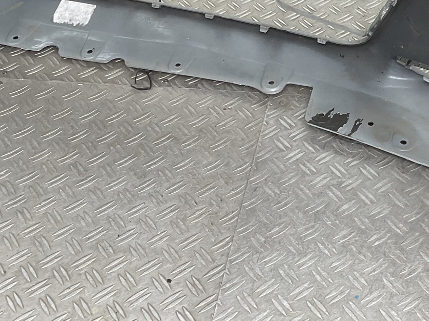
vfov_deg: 20.8
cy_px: 63
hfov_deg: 27.6
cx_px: 292
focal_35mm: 70
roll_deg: +2.8
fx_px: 867
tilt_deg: -40.1
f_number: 1.8
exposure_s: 1/116
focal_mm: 3
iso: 16
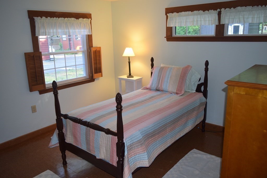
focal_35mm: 30
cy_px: 89
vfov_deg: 43.6
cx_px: 134
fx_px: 223
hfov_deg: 61.9
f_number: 4.5
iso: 800
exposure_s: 1/80
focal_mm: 20
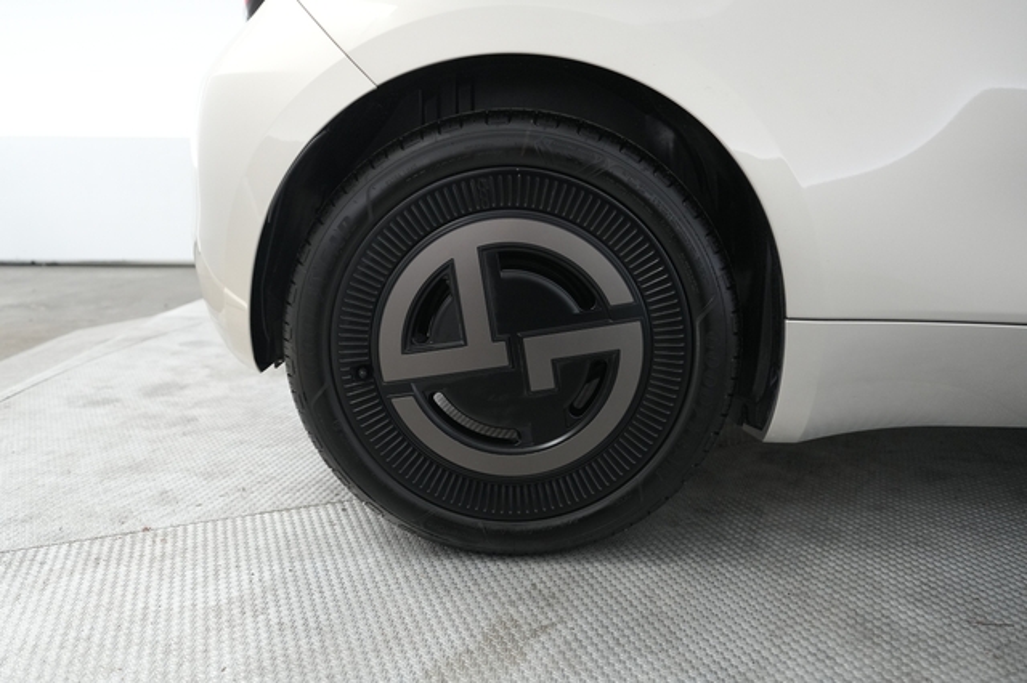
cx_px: 514
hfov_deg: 69.4
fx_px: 741
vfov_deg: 49.5
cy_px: 342
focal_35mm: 26
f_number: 2.8
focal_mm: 26
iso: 3200
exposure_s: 1/160
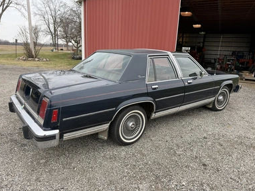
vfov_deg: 54.9
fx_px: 184
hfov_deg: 69.4
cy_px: 94
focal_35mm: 25
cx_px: 129
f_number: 1.78
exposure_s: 1/849
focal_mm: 6.76
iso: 80
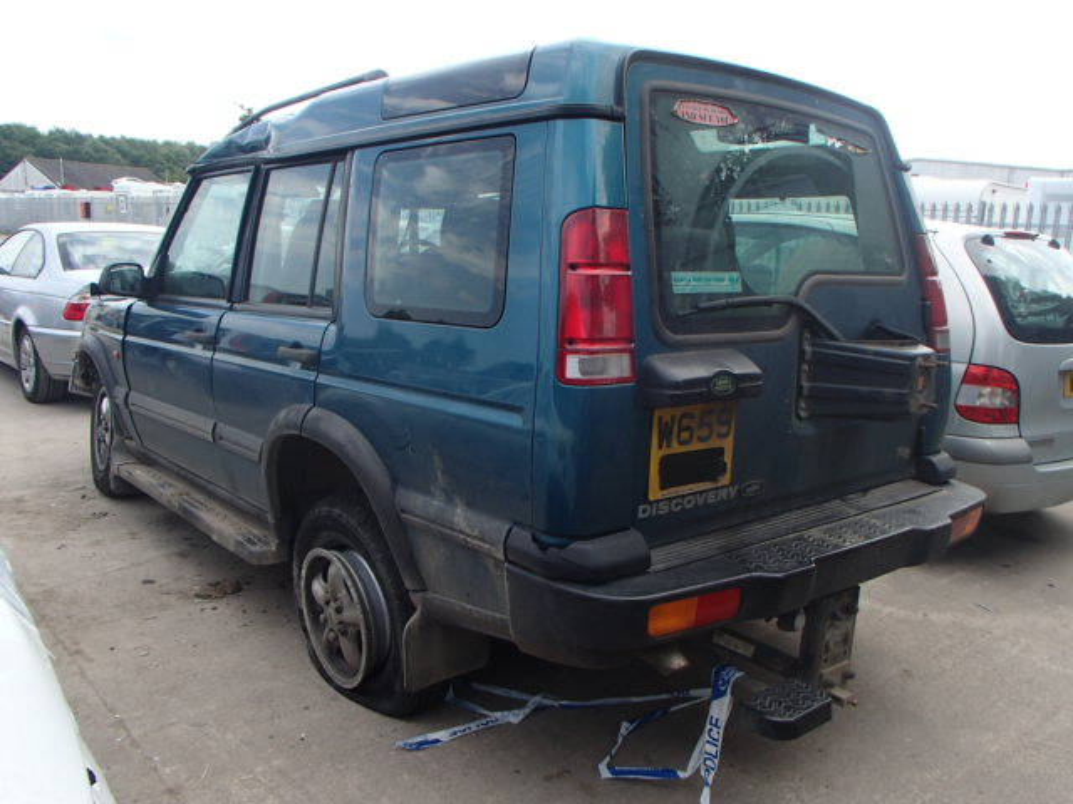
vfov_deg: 49.7
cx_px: 536
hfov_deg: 63.4
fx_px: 868
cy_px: 402
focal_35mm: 28
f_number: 3.9
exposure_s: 1/320
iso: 100
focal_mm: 5
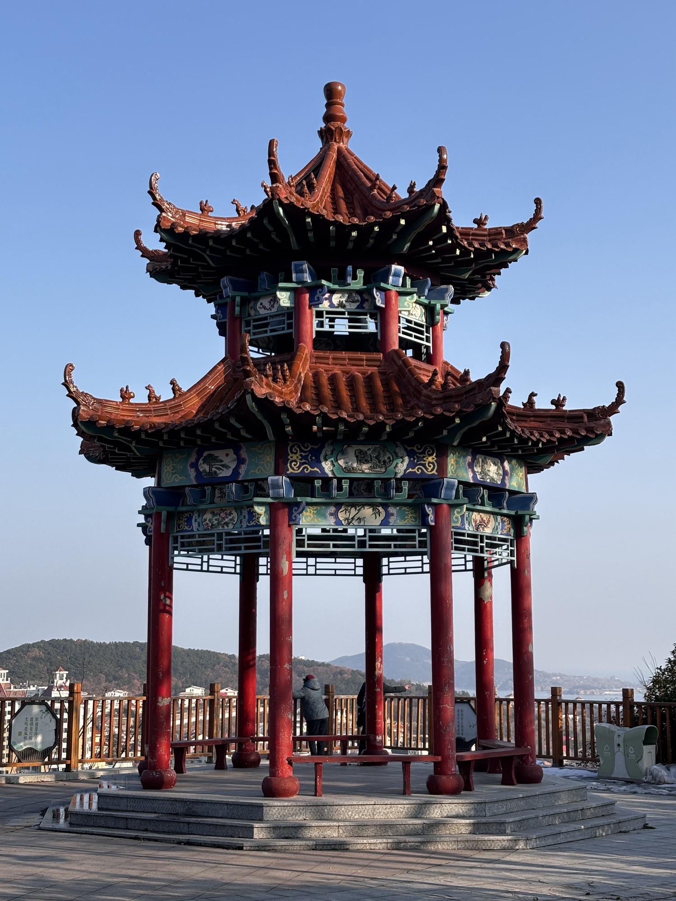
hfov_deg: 28.0
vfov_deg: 36.8
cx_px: 338
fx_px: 1354
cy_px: 450
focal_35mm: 52
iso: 32
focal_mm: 5.96
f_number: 1.6
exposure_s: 1/1567
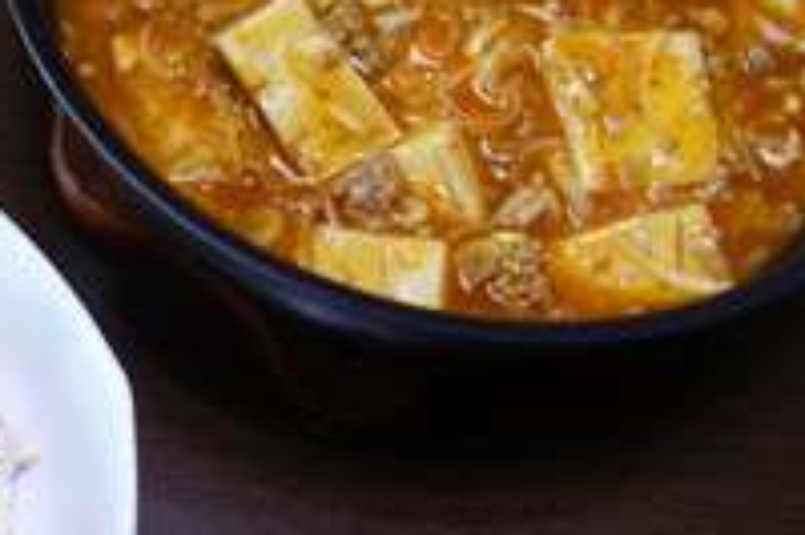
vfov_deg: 19.4
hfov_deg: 28.2
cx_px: 145
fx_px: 1564
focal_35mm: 70
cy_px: 272
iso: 320
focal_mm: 10.4
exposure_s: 1/30
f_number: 1.8
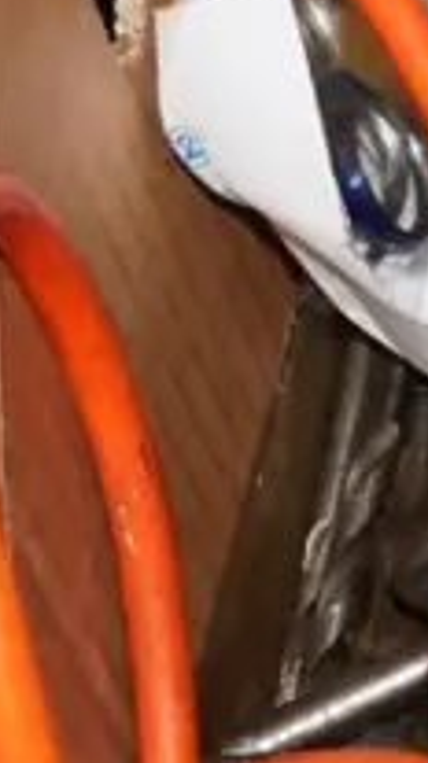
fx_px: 3925
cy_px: -118
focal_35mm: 194
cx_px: 1638
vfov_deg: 10.9
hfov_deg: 5.5
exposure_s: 1/60
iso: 1600
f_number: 5.6
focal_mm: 18
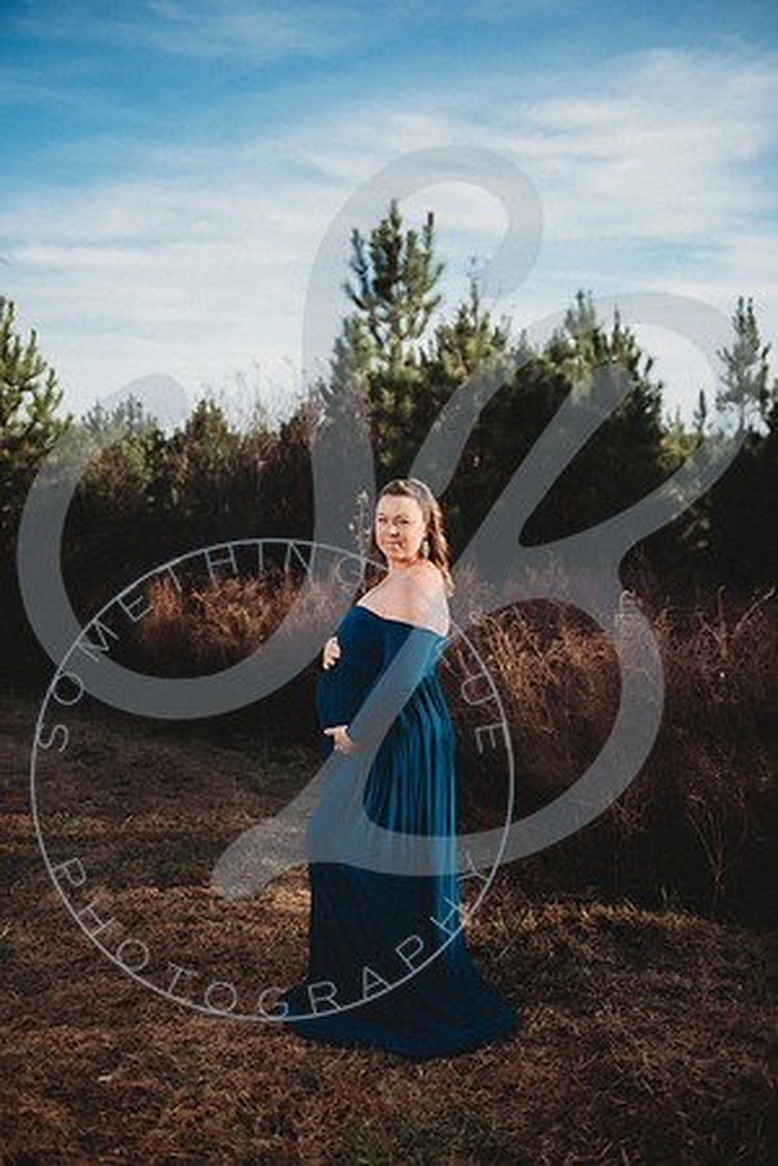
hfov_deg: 37.9
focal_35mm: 35
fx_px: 1134
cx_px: 389
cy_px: 583
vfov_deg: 54.4
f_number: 2.8
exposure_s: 1/1000
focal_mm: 35
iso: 100
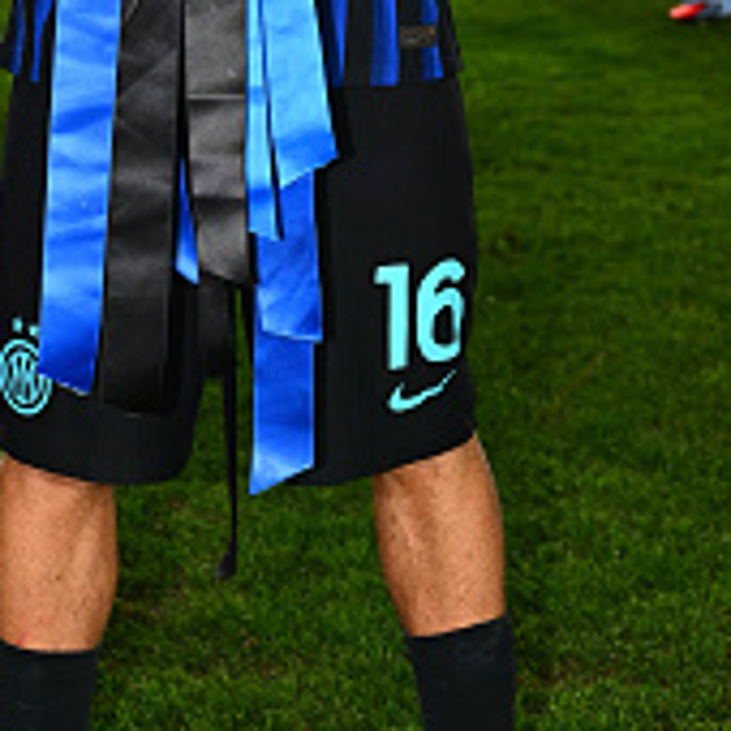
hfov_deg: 14.5
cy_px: -90
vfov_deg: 14.3
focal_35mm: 119
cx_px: 116
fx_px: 2843
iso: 800
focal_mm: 40
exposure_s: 1/160
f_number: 3.5
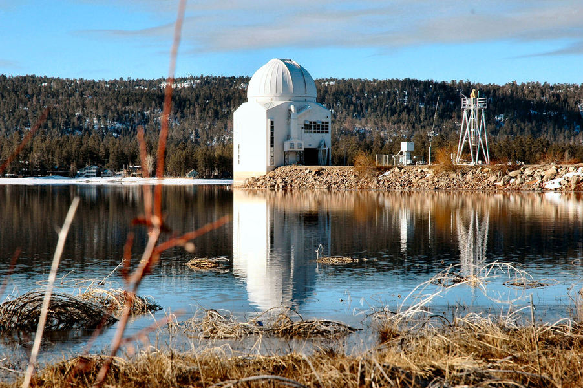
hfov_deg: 19.5
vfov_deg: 13.0
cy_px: 194
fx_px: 1699
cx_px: 292
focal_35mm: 105
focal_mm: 70
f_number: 10
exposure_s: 1/400
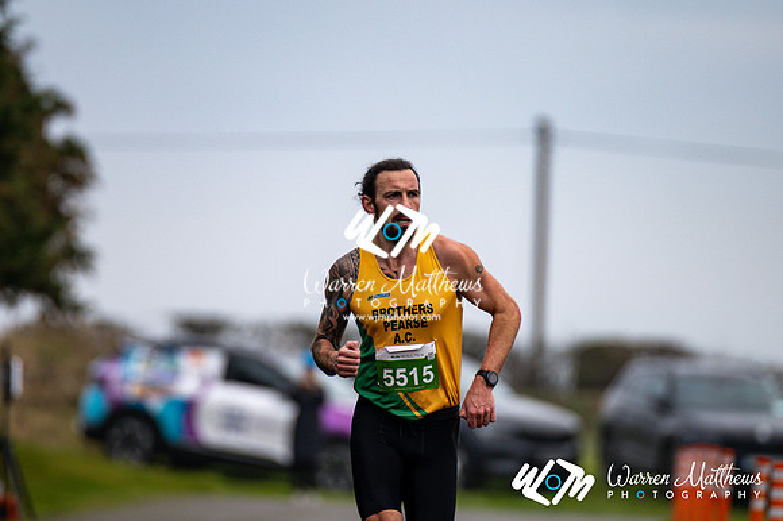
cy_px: 260
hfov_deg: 4.6
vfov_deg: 3.1
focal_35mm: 450
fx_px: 9782
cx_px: 392
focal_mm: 300
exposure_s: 1/1600
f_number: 2.8
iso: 250
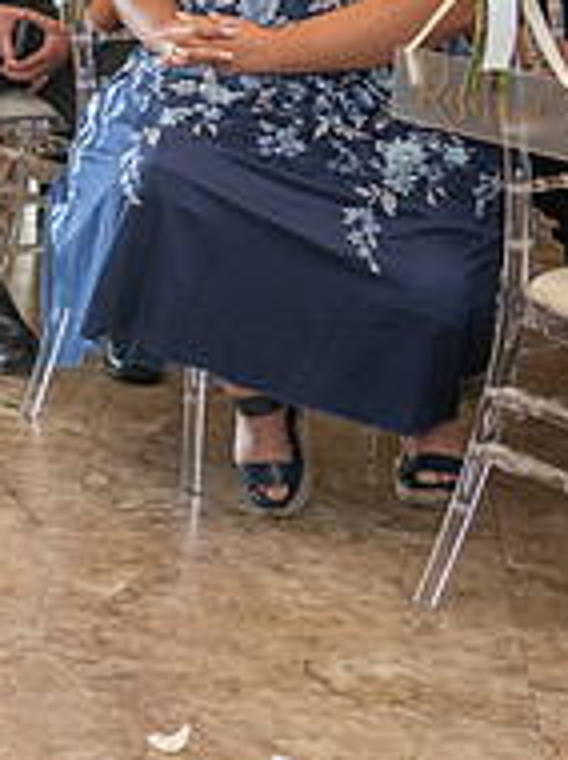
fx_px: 2061
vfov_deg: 20.8
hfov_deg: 13.8
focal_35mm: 94
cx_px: -488
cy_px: 250
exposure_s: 1/200
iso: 1250
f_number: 4.5
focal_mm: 32
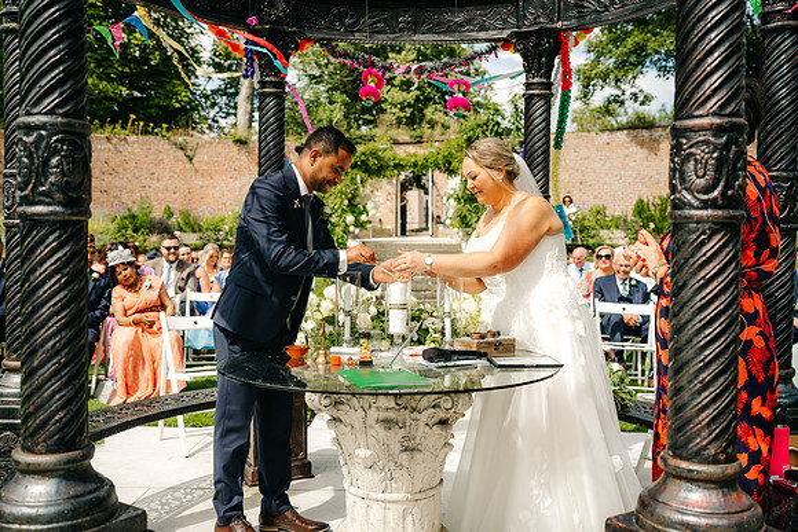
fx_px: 776
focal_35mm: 35
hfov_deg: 54.4
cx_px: 399
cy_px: 266
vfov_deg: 37.9
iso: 100
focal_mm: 35
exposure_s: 1/1250
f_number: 3.5
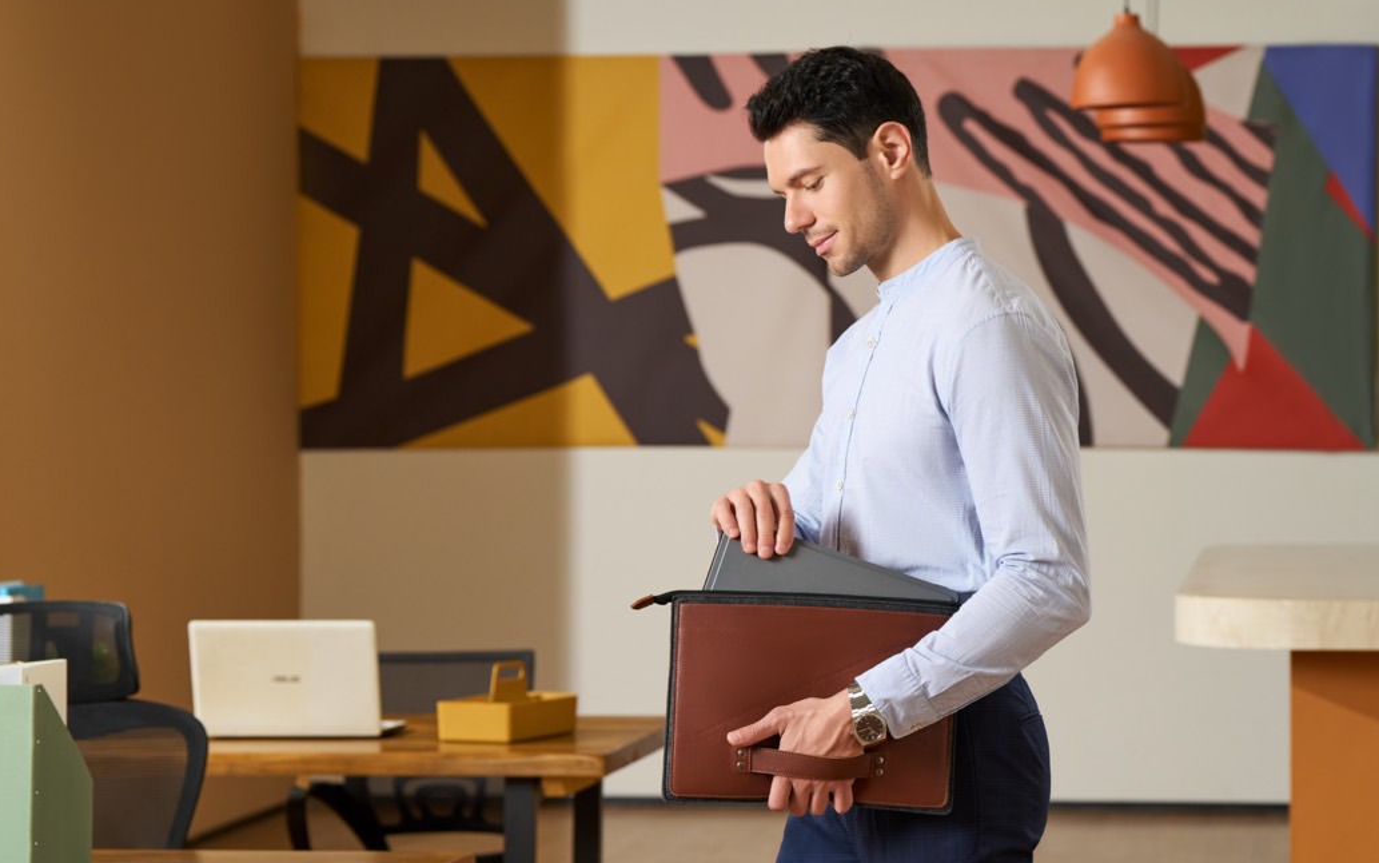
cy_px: 500
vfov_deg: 12.7
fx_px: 3872
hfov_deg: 20.2
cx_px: 729
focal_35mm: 103
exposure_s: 1/160
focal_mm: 87
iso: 400
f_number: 5.6
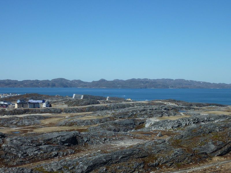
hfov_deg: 34.9
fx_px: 367
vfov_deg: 26.6
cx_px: 116
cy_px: 86
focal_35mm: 55
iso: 80
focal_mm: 9.1
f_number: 5.6
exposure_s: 1/640
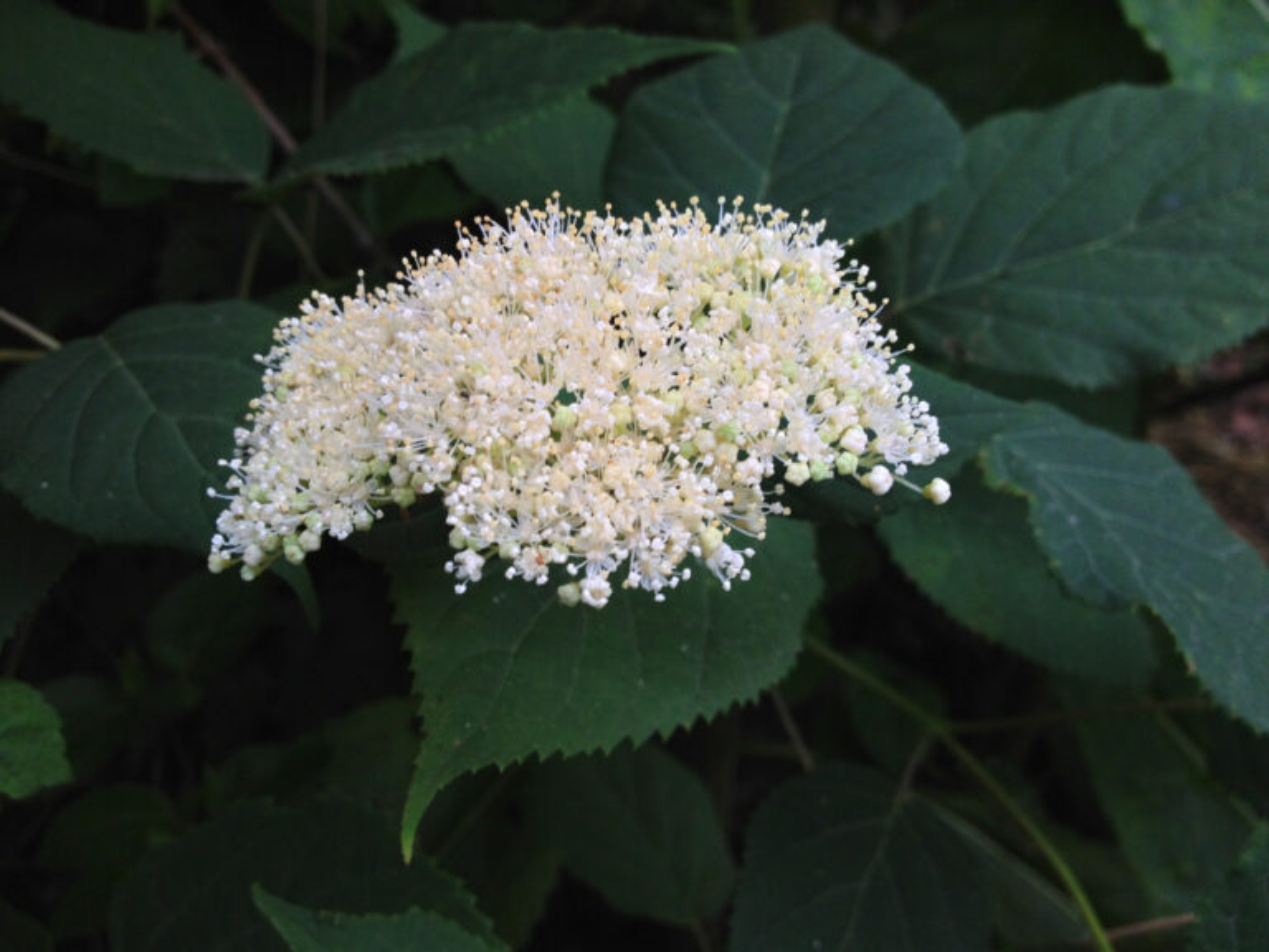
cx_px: 634
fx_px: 1283
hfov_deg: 52.6
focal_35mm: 35
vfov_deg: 40.7
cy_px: 476
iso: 64
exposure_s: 1/221
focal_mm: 4.28
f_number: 2.4
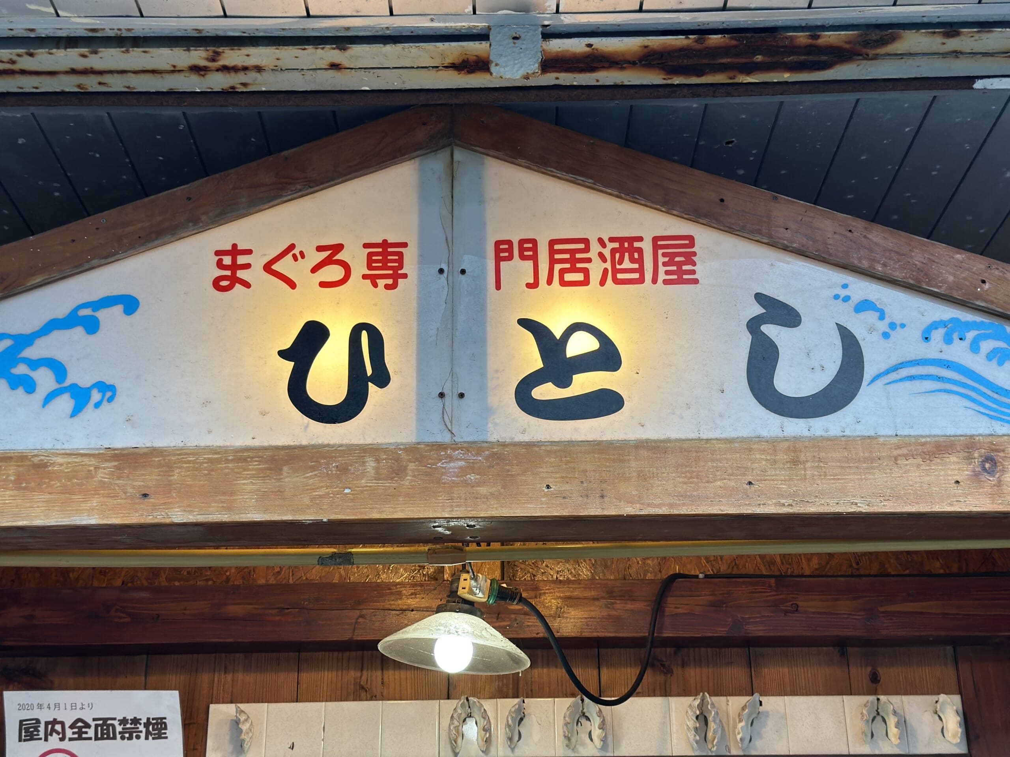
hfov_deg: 39.7
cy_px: 378
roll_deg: -0.5
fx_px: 1401
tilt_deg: +21.9
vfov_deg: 30.3
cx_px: 505
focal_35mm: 48
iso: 64
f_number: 1.78
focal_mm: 6.86
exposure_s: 1/163
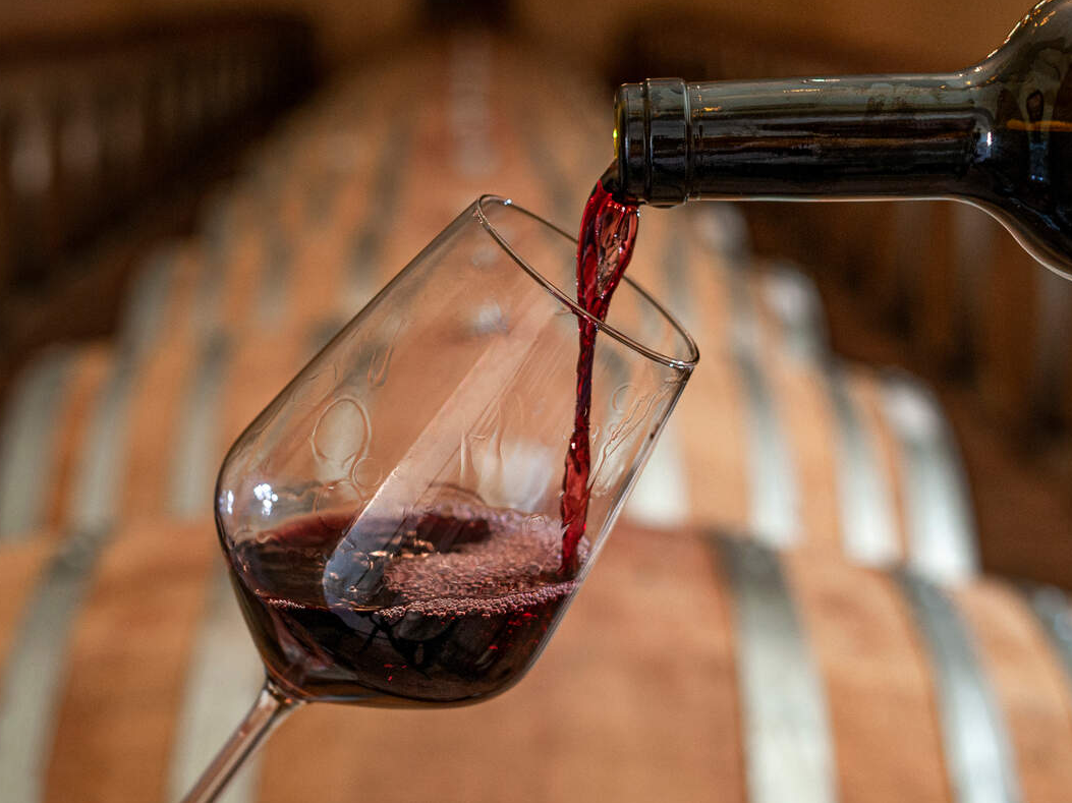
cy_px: 402
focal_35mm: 58
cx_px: 506
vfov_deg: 25.4
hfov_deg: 33.5
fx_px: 1782
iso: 250
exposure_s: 1/80
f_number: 4.5
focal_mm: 35
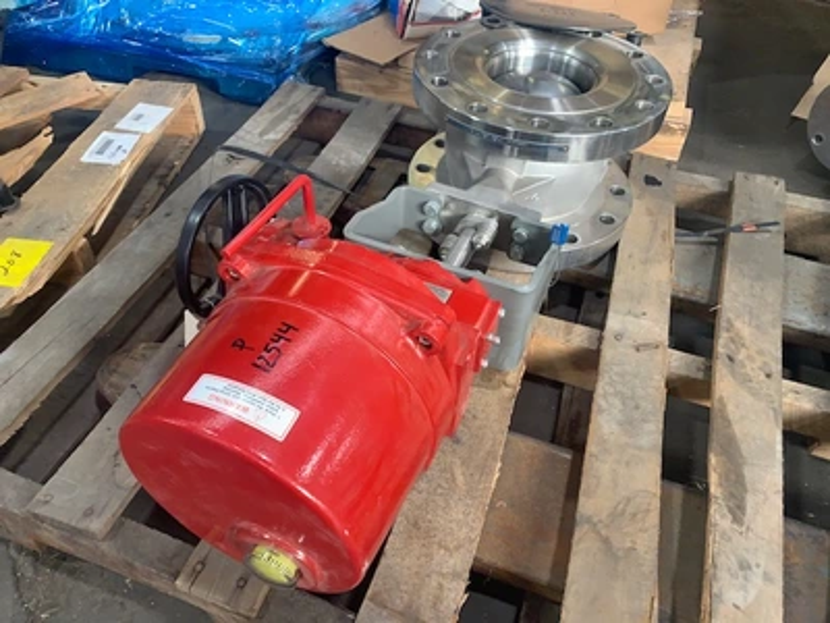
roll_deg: -2.7
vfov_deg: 53.1
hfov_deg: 67.3
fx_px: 623
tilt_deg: -44.7
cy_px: 312
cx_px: 415
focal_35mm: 26
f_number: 1.8
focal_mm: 4.25
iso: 125
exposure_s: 1/60
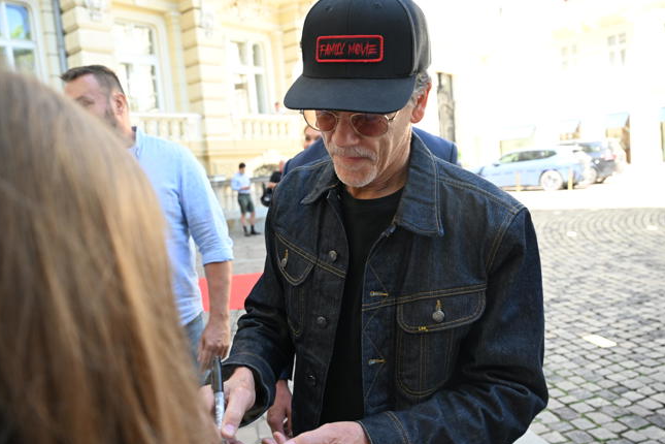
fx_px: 573
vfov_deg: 42.3
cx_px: 313
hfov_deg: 60.2
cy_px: 229
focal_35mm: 31
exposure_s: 1/500
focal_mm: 29
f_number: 4.5
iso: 1250
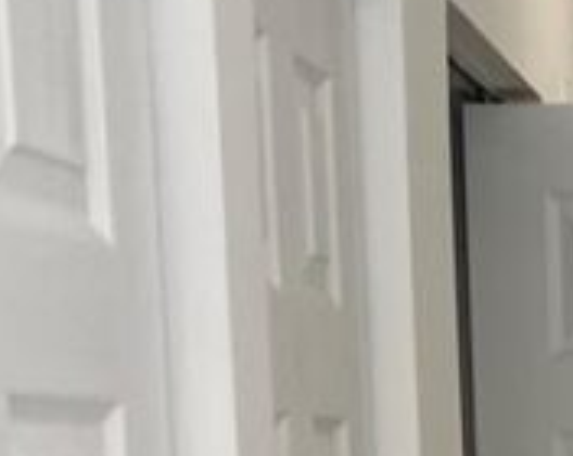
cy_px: 941
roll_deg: +0.2
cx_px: 902
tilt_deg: -9.2
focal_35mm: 148
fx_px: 2504
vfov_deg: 9.6
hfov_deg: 12.3
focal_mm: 5.7
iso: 64
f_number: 1.5
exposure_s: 1/141
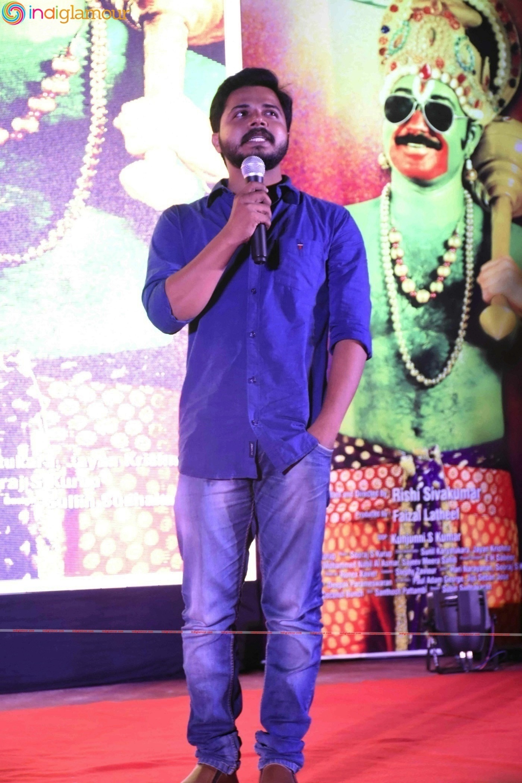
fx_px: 2284
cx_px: 261
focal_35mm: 105
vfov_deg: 19.5
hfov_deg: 13.0
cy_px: 392
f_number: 6.3
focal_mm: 70
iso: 3200
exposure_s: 1/160
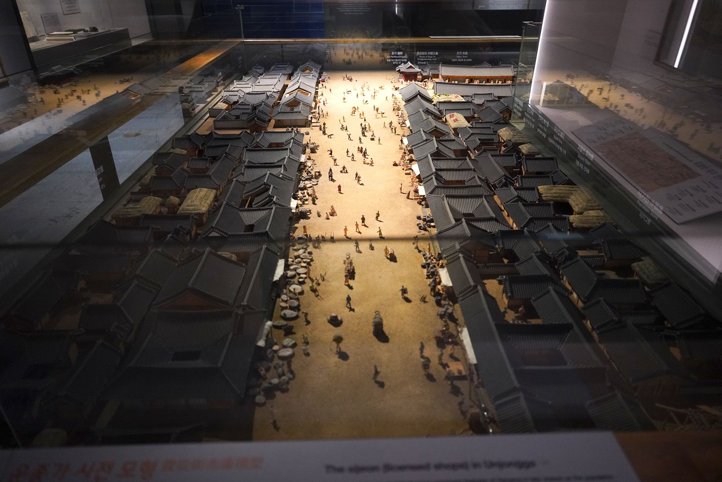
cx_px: 361
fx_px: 481
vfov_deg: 53.1
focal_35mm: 24
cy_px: 241
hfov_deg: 73.7
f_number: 2.8
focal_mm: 24
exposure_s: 1/80
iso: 3200
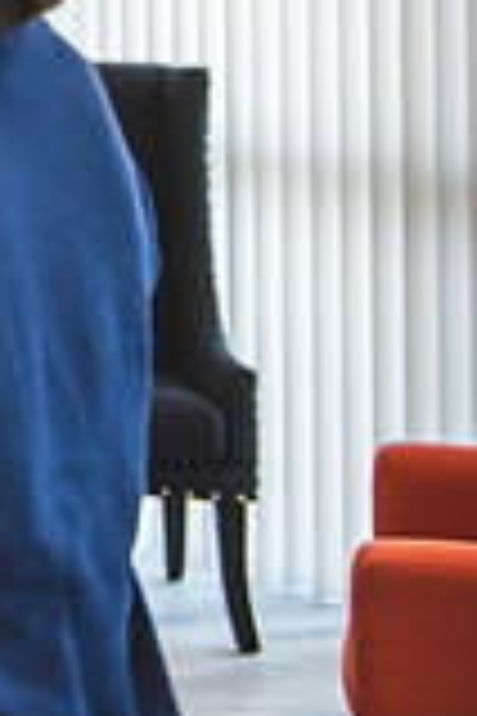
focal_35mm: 128
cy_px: -146
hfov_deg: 9.2
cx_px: -806
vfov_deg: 15.4
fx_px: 2544
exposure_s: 1/200
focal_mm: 35
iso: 800
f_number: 2.8
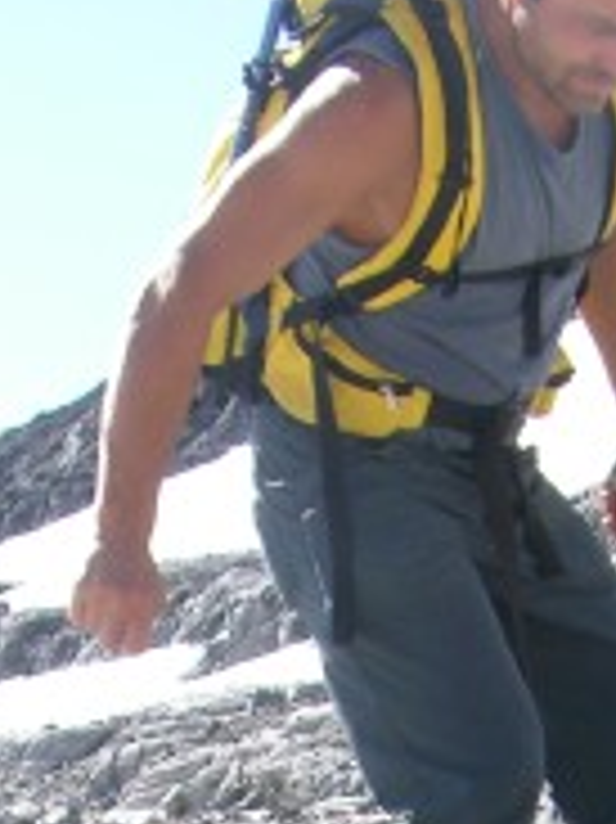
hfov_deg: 10.1
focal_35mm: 147
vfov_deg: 12.1
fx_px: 3492
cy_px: 1589
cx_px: 477
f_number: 5
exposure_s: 1/112
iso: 50
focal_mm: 8.9
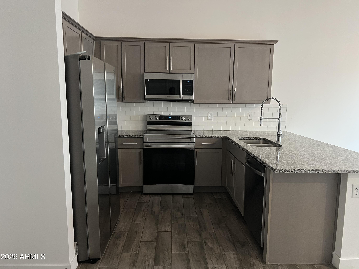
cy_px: 134
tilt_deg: -9.1
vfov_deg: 53.1
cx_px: 180
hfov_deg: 67.3
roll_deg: +0.0
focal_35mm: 26
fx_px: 270
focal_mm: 5.7
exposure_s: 1/40
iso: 400
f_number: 1.5
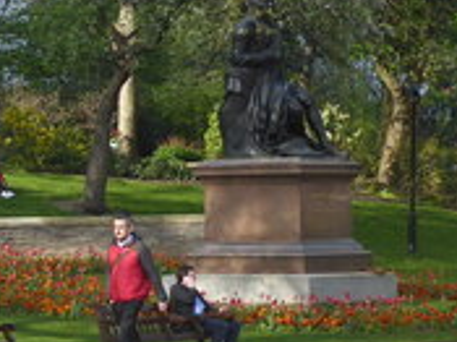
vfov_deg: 6.2
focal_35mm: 238
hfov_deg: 8.2
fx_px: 3140
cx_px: -76
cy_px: 238
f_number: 4.1
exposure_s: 1/125
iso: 80
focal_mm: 9.6
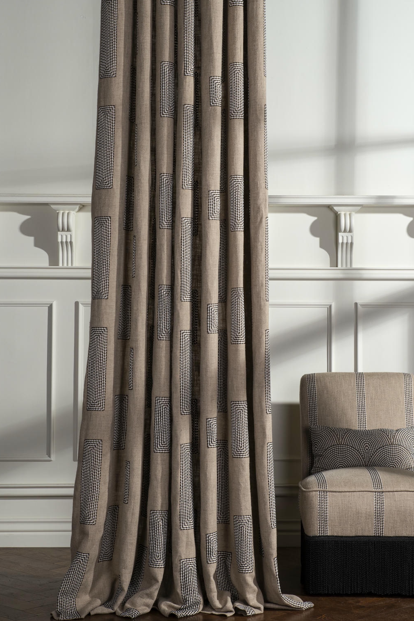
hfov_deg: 19.2
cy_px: 273
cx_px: 221
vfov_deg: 28.4
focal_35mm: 71
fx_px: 1224
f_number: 9
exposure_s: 1/160
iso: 200
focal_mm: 56
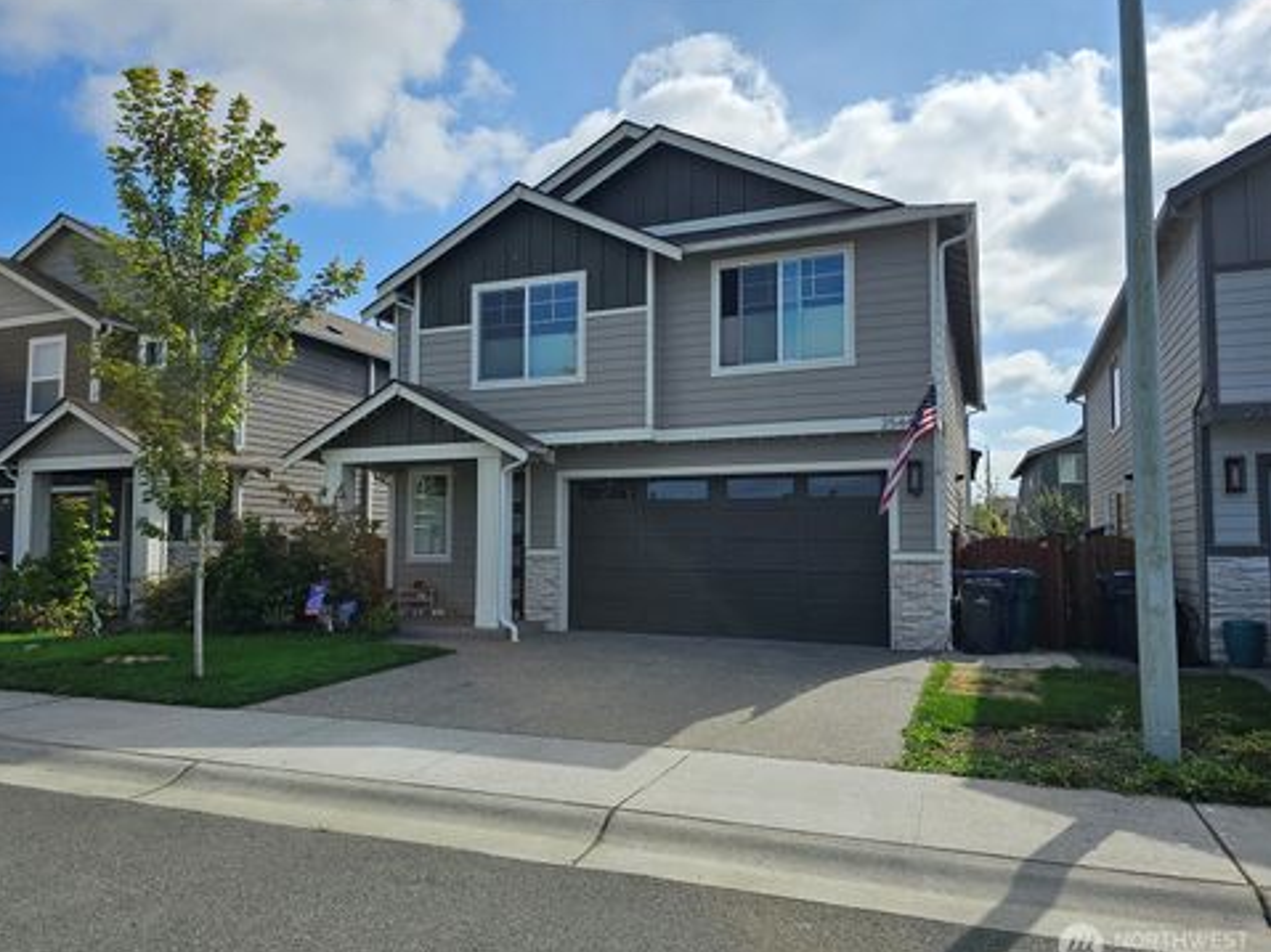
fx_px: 881
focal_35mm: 24
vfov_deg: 56.8
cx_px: 610
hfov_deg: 71.6
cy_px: 481
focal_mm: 6.3
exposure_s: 1/1179
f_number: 1.7
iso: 10
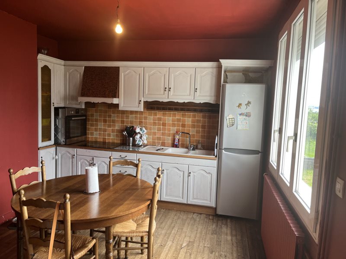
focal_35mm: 26
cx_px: 173
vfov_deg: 53.1
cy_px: 130
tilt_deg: -6.0
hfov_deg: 67.3
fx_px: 260
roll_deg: -1.5
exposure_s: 1/121
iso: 64
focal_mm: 5.1
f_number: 1.6
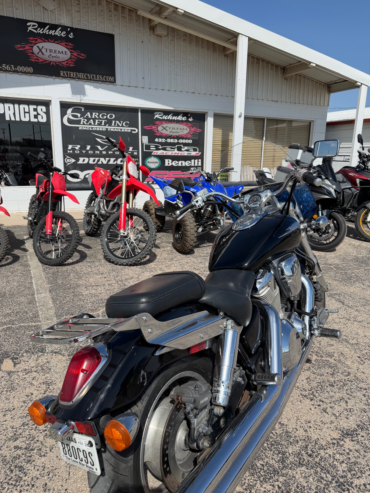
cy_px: 246
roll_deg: -0.3
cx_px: 185
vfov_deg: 71.6
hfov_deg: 56.8
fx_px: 342
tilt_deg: -14.1
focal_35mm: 24
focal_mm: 6.76
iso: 80
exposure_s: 1/7353
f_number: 1.78
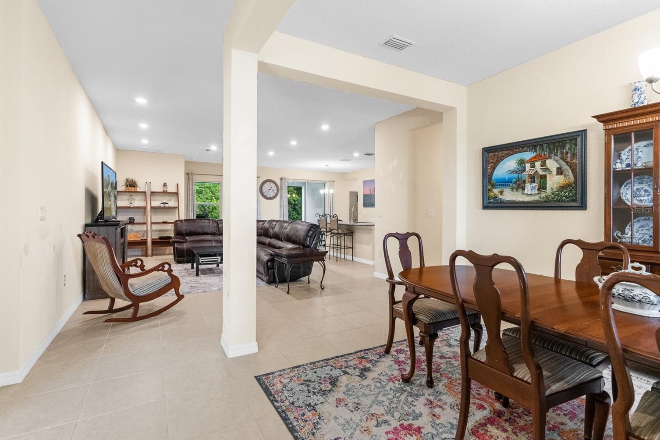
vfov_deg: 70.4
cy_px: 209
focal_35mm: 17
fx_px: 312
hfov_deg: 93.2
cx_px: 319
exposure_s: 1/30
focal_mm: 16
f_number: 7.1
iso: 2000
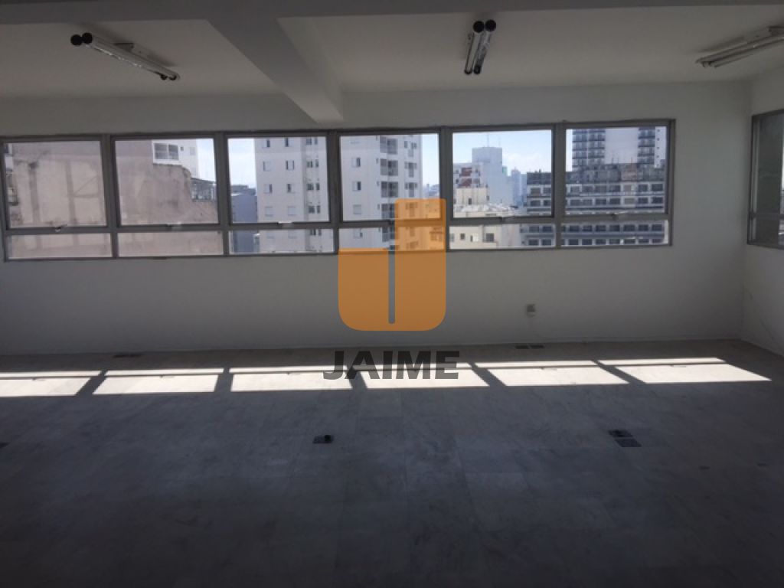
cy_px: 294
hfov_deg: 61.7
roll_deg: +1.0
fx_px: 657
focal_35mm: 29
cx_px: 392
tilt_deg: -5.8
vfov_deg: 48.2
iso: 32
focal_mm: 4.15
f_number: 2.2
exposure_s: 1/989
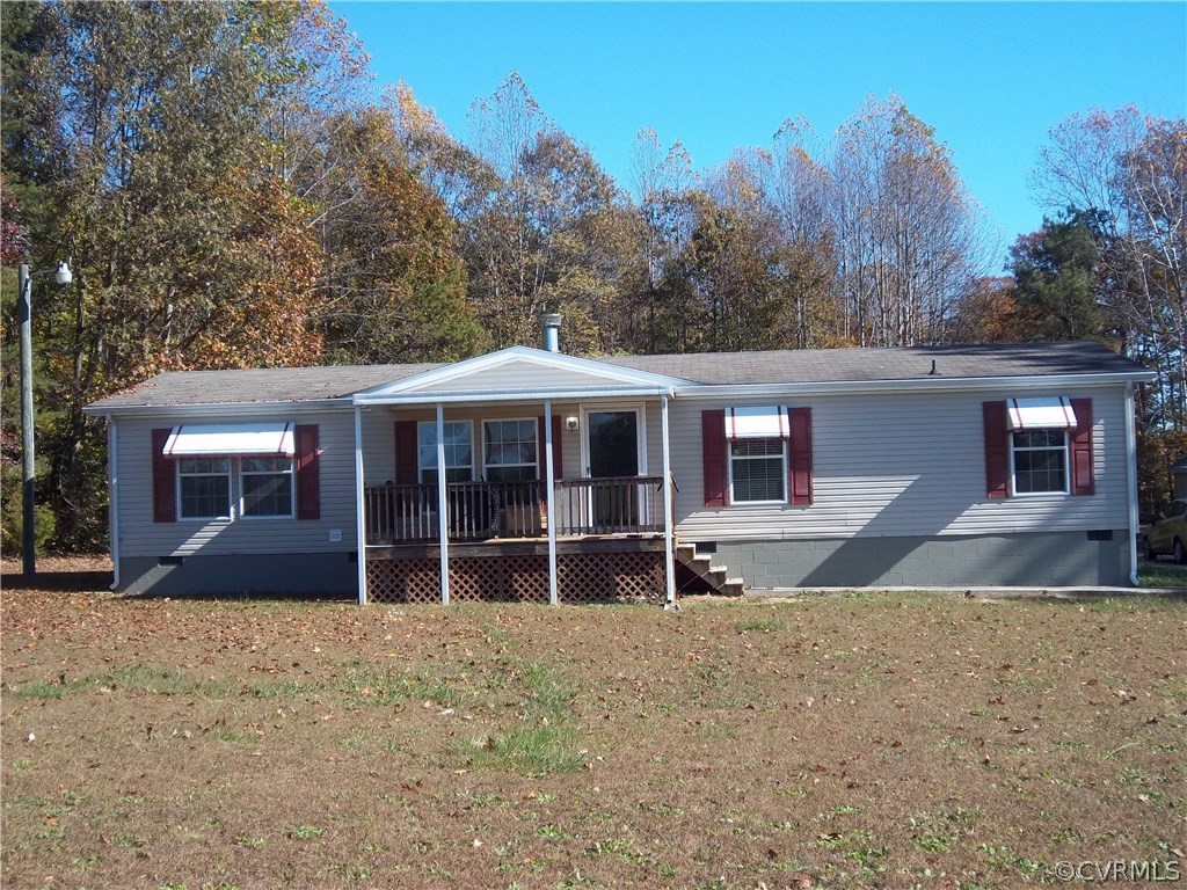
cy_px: 445
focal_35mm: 47
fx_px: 1612
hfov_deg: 40.4
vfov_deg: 30.9
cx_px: 594
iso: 64
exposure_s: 1/250
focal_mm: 8.3
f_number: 4.58
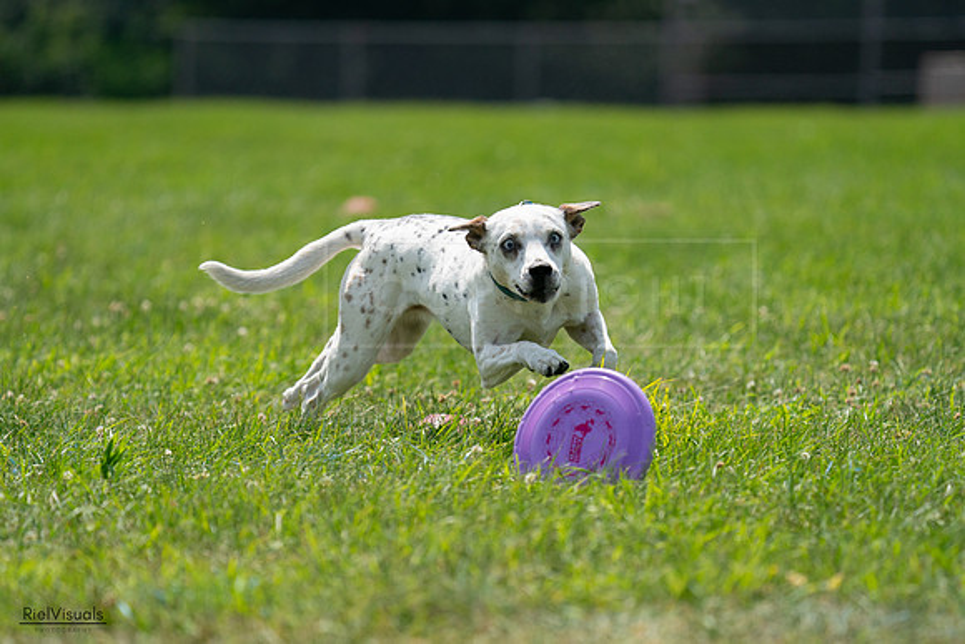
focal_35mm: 315
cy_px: 322
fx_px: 8445
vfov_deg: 4.4
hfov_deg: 6.5
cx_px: 482
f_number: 6.3
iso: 800
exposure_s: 1/4000
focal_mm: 315
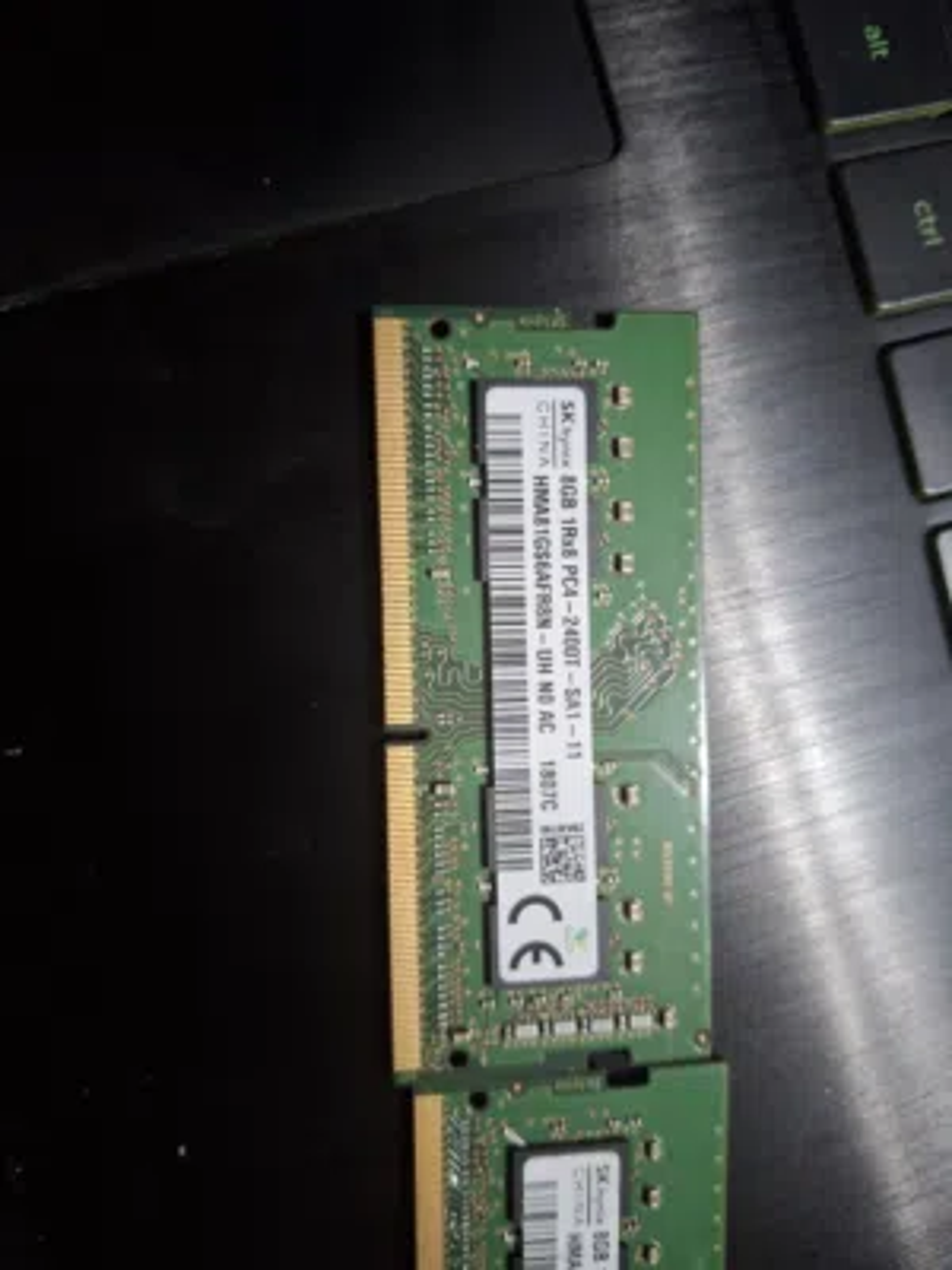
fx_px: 917
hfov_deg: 54.9
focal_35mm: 25
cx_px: 476
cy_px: 635
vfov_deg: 69.4
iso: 500
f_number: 1.8
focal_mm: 4.69
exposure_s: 1/25
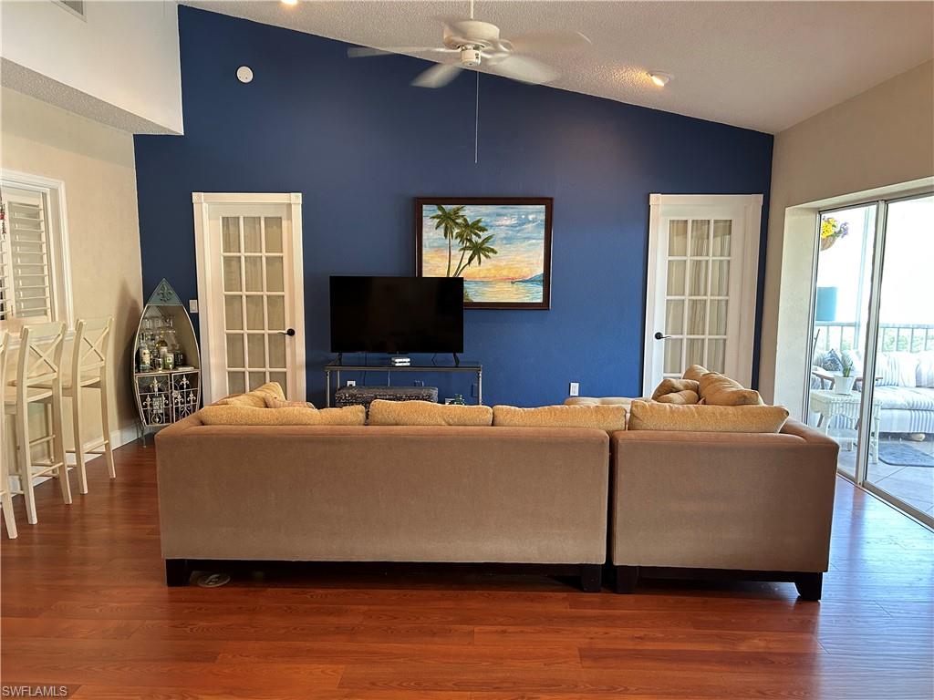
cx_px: 467
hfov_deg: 67.3
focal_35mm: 26
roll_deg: -0.3
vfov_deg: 53.1
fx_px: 702
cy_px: 350
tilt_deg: -6.9
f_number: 1.5
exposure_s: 1/60
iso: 250
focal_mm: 5.7
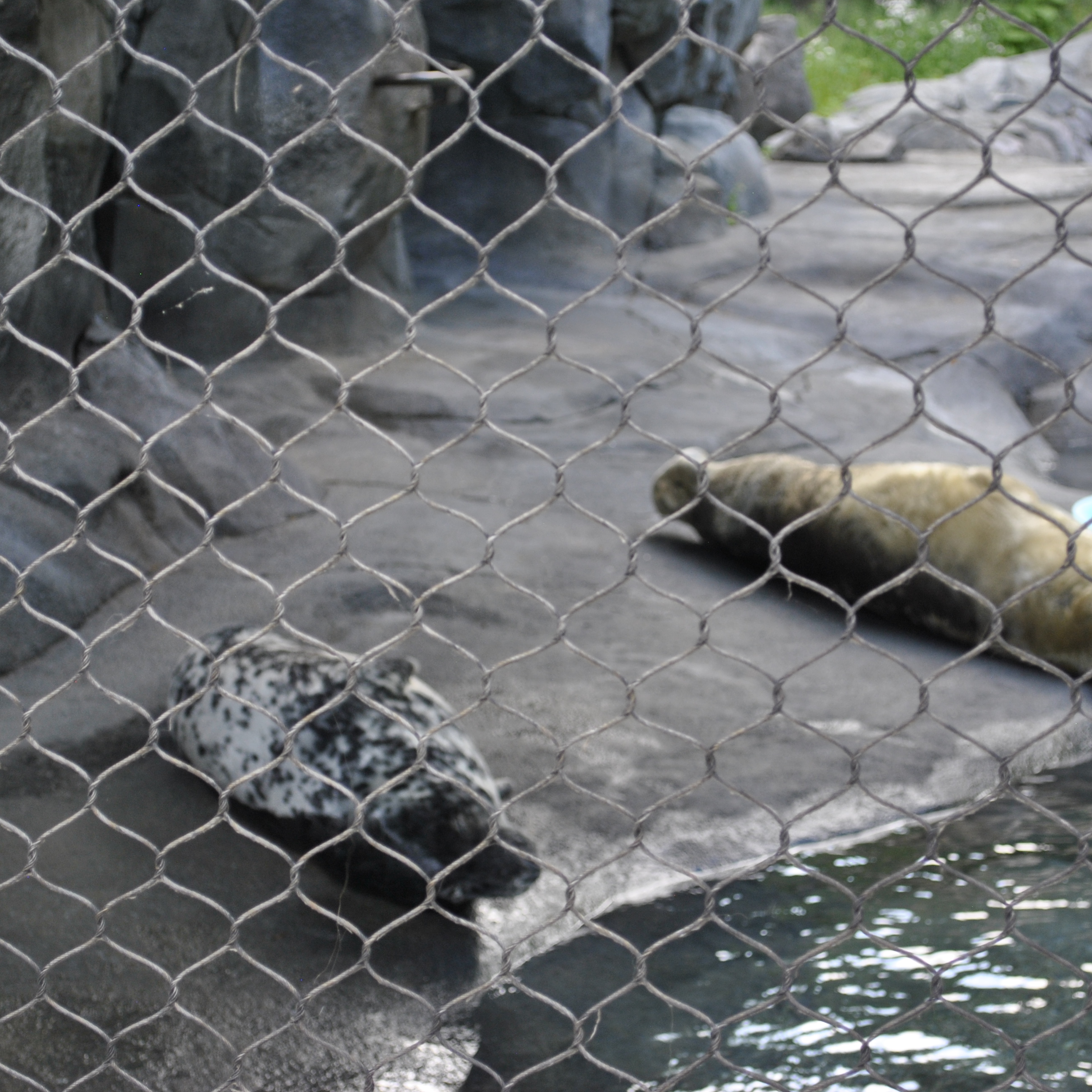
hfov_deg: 20.6
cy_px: 546
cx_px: 598
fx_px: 2998
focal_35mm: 84
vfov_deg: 20.6
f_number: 5.3
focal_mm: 44
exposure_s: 1/60
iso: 250
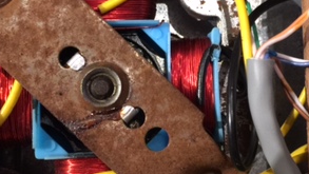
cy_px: 66
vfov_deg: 17.5
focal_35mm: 69
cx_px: 219
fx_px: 566
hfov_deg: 30.2
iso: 64
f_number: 2.2
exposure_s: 1/4
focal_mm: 4.15
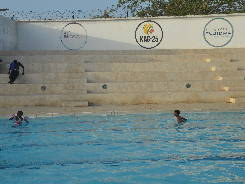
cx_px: 116
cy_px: 92
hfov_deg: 29.4
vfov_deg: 22.3
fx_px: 467
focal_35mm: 66
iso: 200
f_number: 9
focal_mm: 40
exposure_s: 1/320
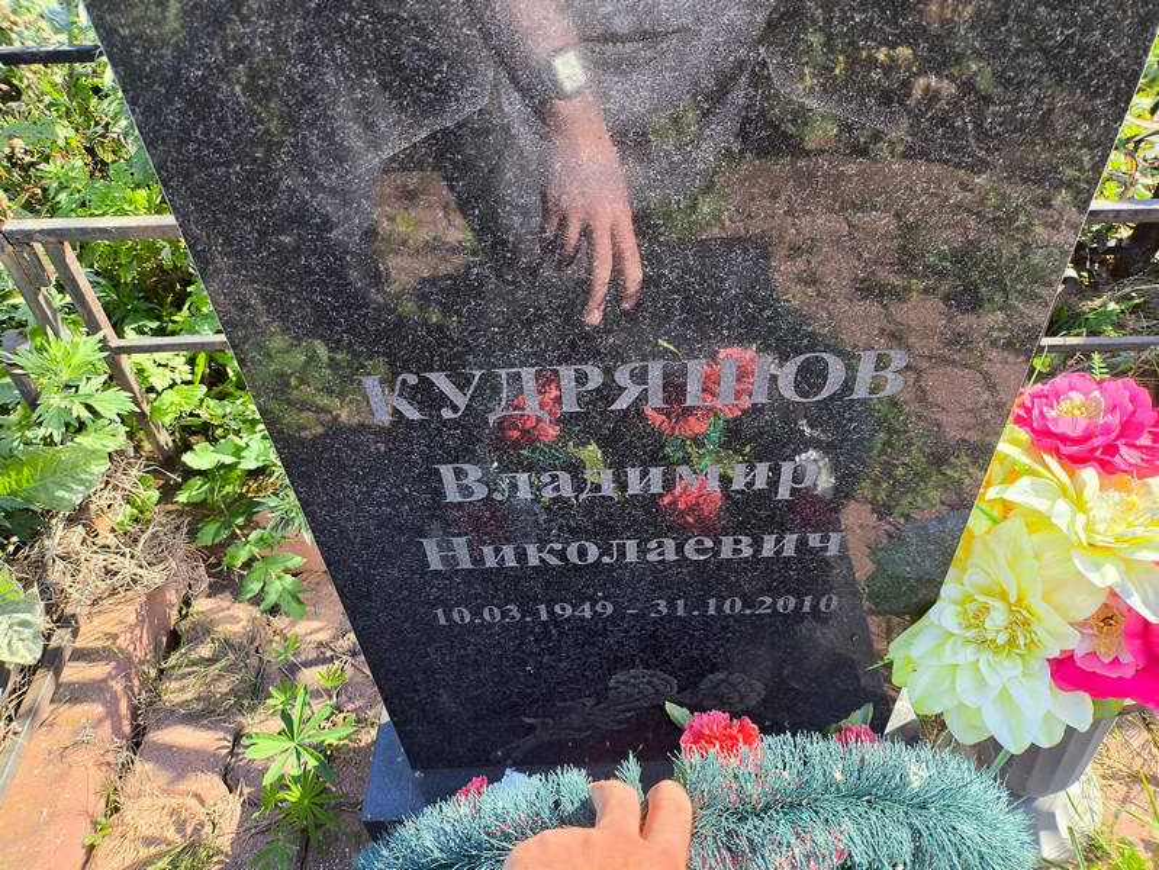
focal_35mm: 25
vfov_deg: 54.9
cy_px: 435
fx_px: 837
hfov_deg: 69.4
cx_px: 580
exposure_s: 1/321
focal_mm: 4.71
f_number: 1.7
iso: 50
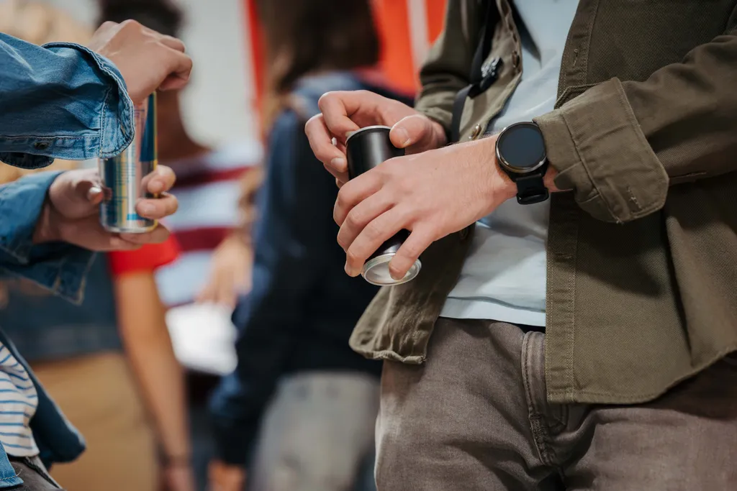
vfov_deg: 16.1
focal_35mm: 85
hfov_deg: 23.9
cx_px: 368
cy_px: 246
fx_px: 1740
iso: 6400
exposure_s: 1/250
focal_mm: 85
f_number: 2.8
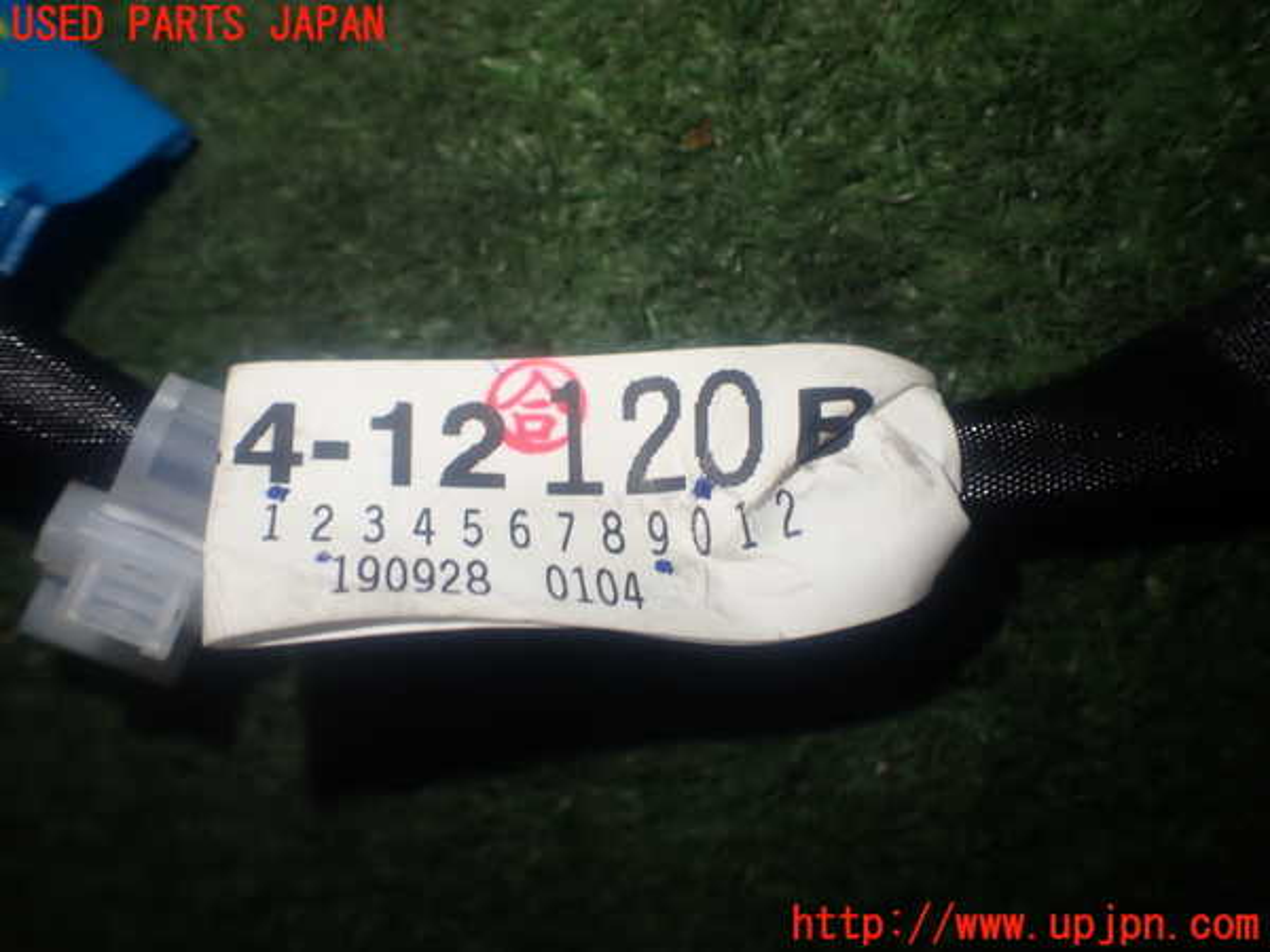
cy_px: 476
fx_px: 1174
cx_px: 635
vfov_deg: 44.2
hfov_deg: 56.8
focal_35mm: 32
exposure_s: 1/60
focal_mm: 5.79
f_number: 2.4
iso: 100
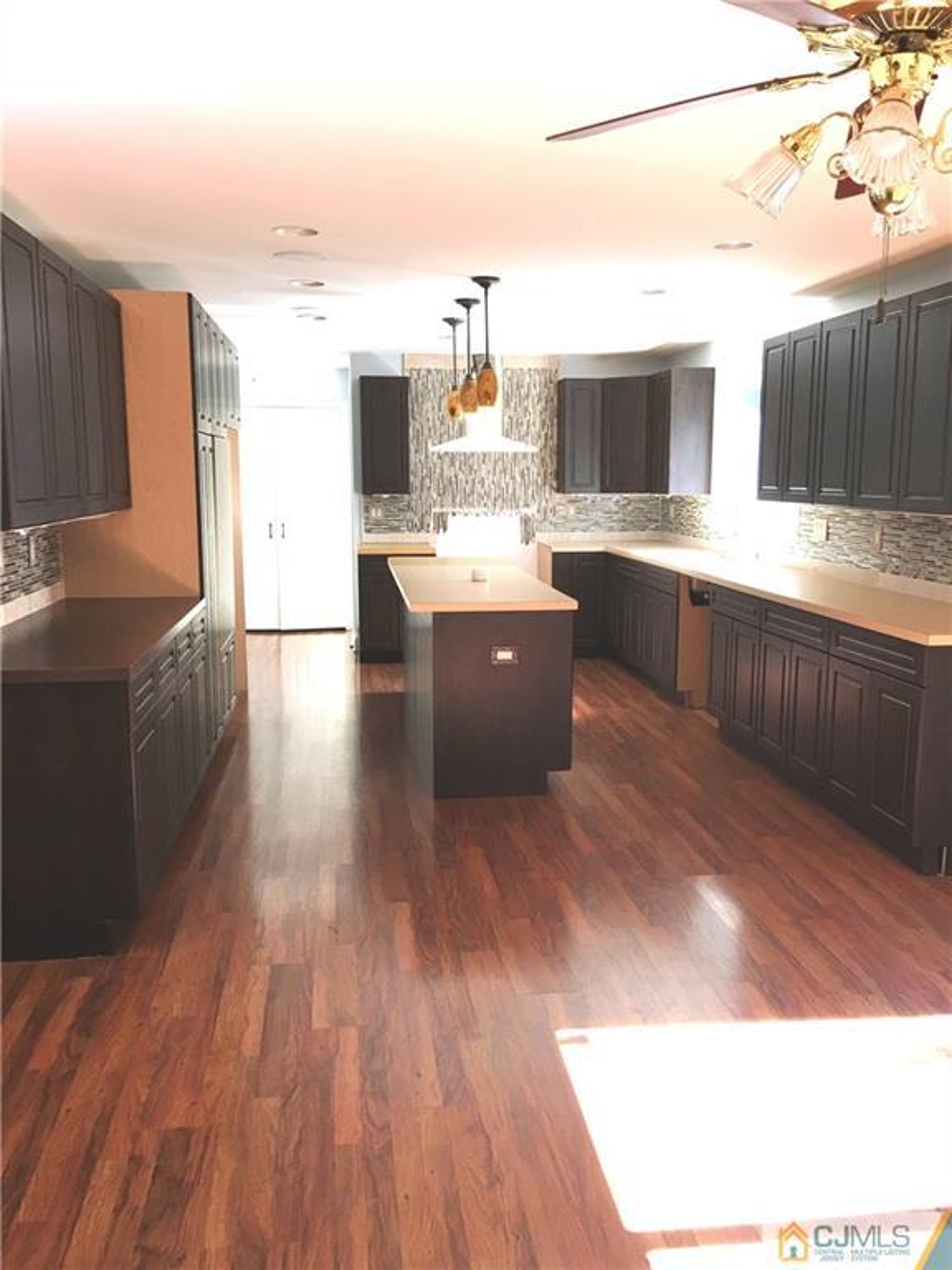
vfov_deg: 61.7
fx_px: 1063
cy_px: 635
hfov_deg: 48.2
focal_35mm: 29
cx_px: 476
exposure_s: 1/15
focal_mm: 4.15
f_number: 2.2
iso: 25
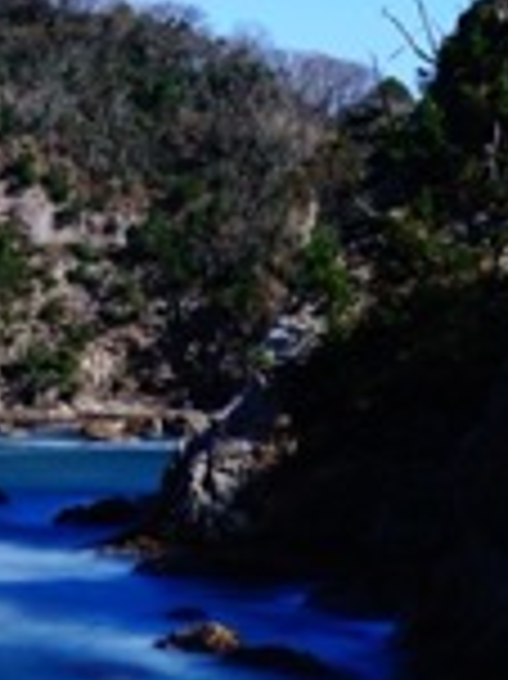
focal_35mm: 119
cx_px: -229
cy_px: 468
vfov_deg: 16.5
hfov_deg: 11.9
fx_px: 2332
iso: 100
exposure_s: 77
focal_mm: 26
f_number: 7.1
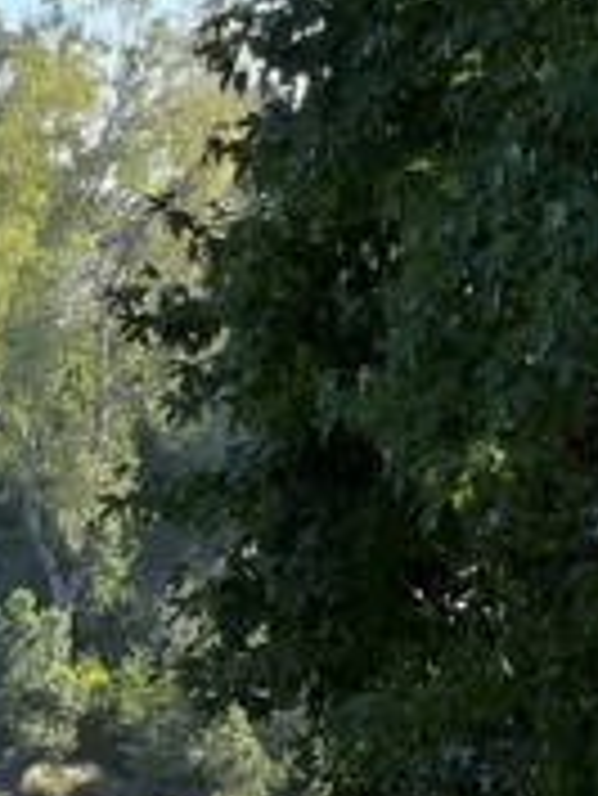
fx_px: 5613
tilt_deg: -8.8
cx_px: -126
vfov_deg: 8.0
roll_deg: -2.8
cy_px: 1156
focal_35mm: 244
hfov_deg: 6.1
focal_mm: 9
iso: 32
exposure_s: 1/256
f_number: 2.8
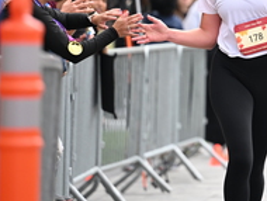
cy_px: -38
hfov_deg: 4.2
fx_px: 3653
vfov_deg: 3.1
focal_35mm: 473
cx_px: 256
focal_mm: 170
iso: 640
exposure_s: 1/2000
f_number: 2.8
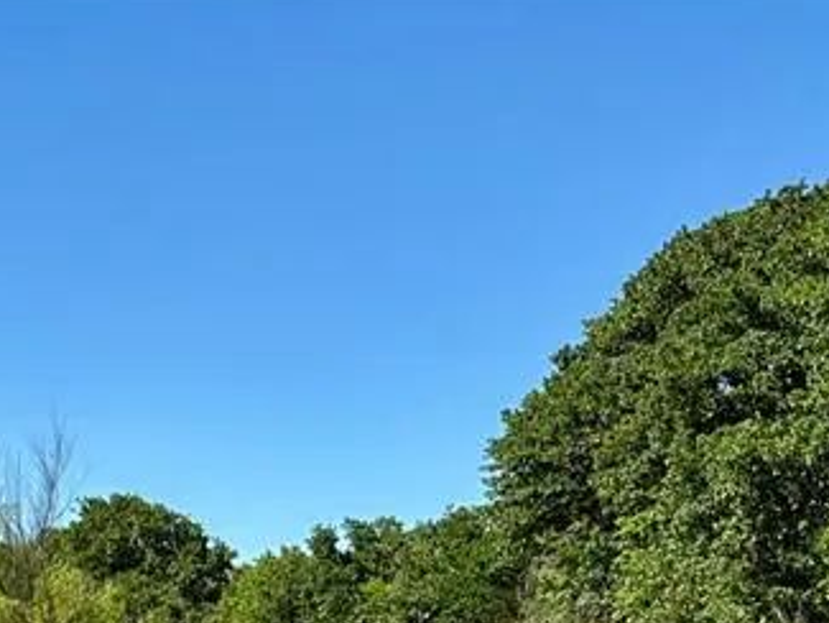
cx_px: -421
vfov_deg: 16.3
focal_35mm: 82
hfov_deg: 20.4
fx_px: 1964
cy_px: 965
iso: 50
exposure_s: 1/2141
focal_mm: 5.96
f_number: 1.6
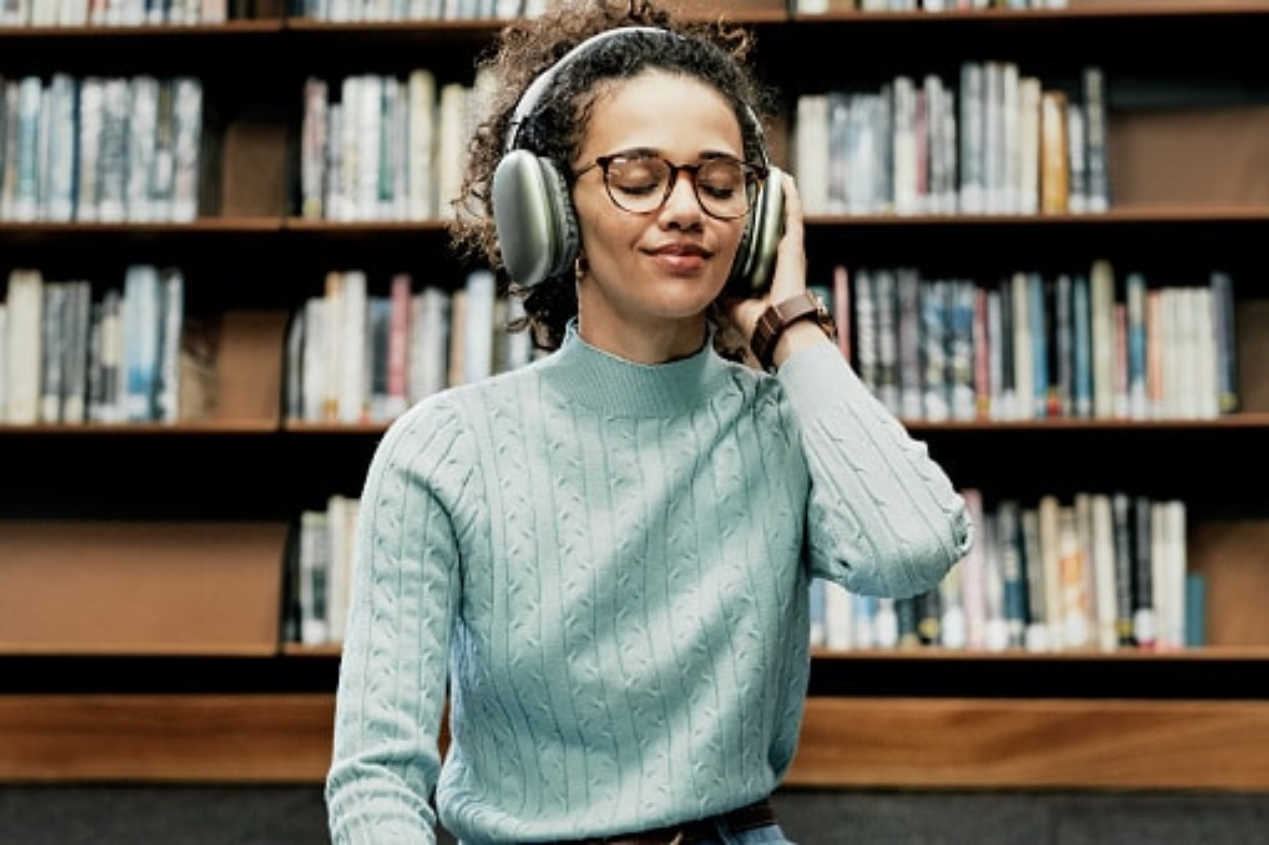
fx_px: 2960
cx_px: 634
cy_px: 422
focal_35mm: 84
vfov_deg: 16.3
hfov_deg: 24.2
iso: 3200
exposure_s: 1/250
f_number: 2.8
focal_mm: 56
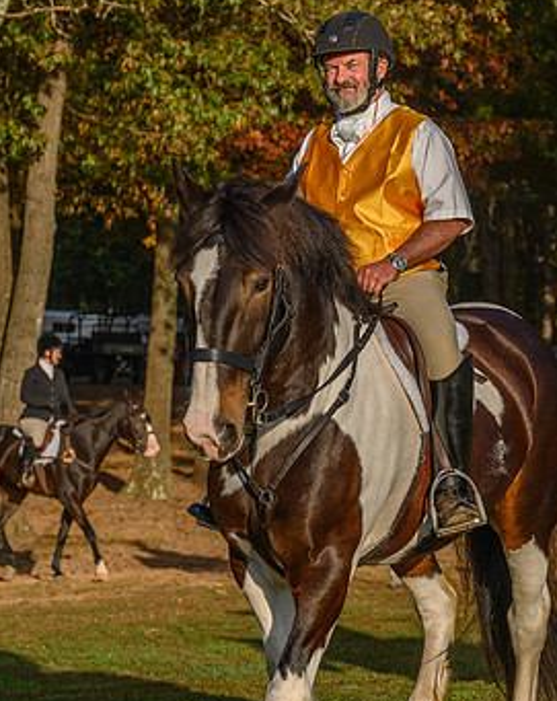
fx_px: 2979
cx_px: 305
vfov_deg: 13.4
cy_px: 298
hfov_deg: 10.7
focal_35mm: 144
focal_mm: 71
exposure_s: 1/2000
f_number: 5
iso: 250
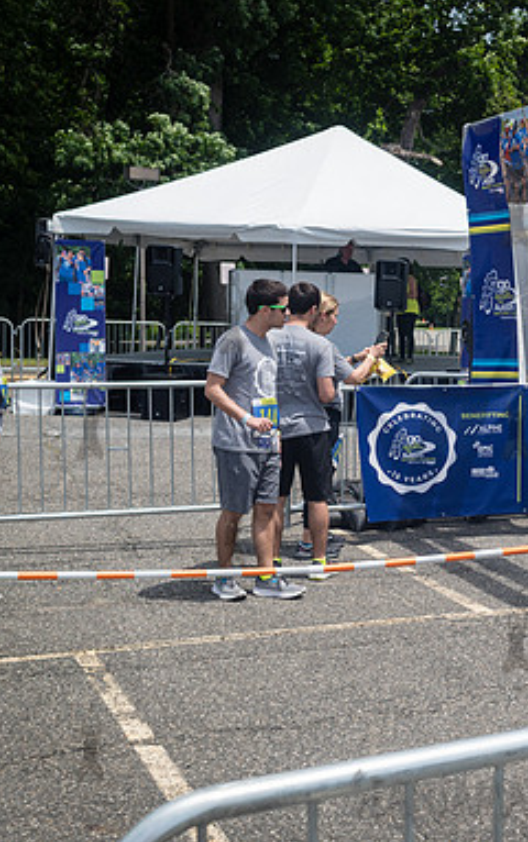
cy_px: 421
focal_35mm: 54
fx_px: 1241
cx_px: 515
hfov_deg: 23.1
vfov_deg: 37.5
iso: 200
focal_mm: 35
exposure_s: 1/1250
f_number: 4.5
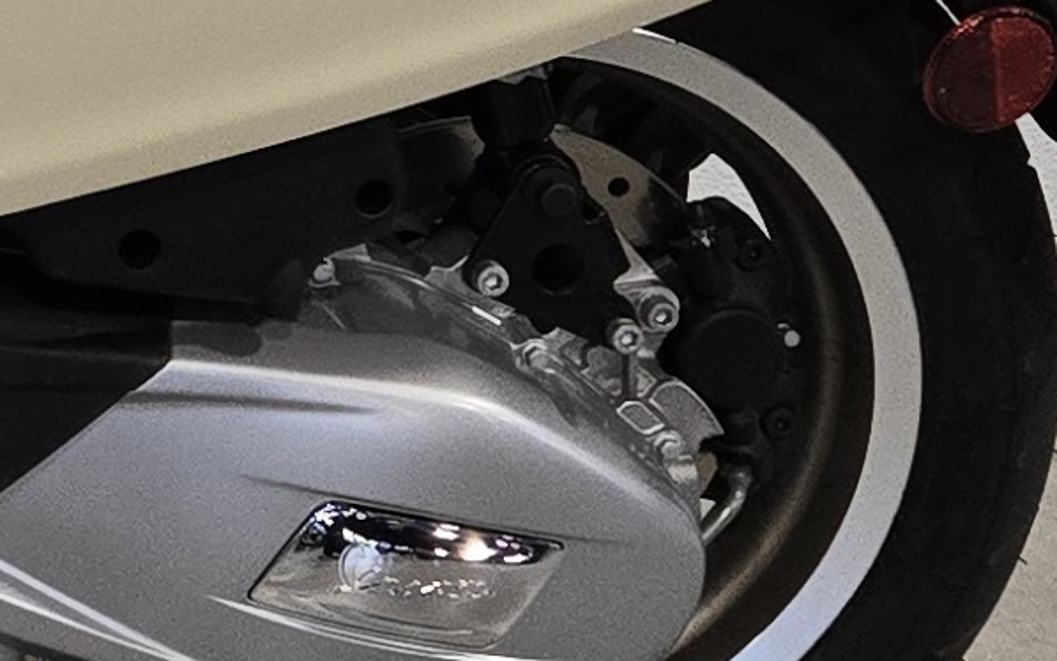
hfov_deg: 11.4
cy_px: -571
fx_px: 4696
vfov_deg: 7.8
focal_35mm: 163
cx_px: -1181
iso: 250
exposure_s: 1/180
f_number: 1.8
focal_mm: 5.4
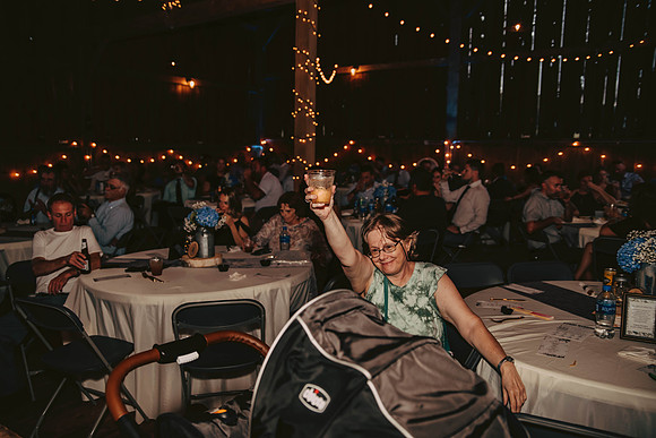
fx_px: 510
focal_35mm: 28
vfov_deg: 46.4
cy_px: 219
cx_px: 328
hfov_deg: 65.5
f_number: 2.8
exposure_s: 1/200
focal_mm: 28
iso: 800
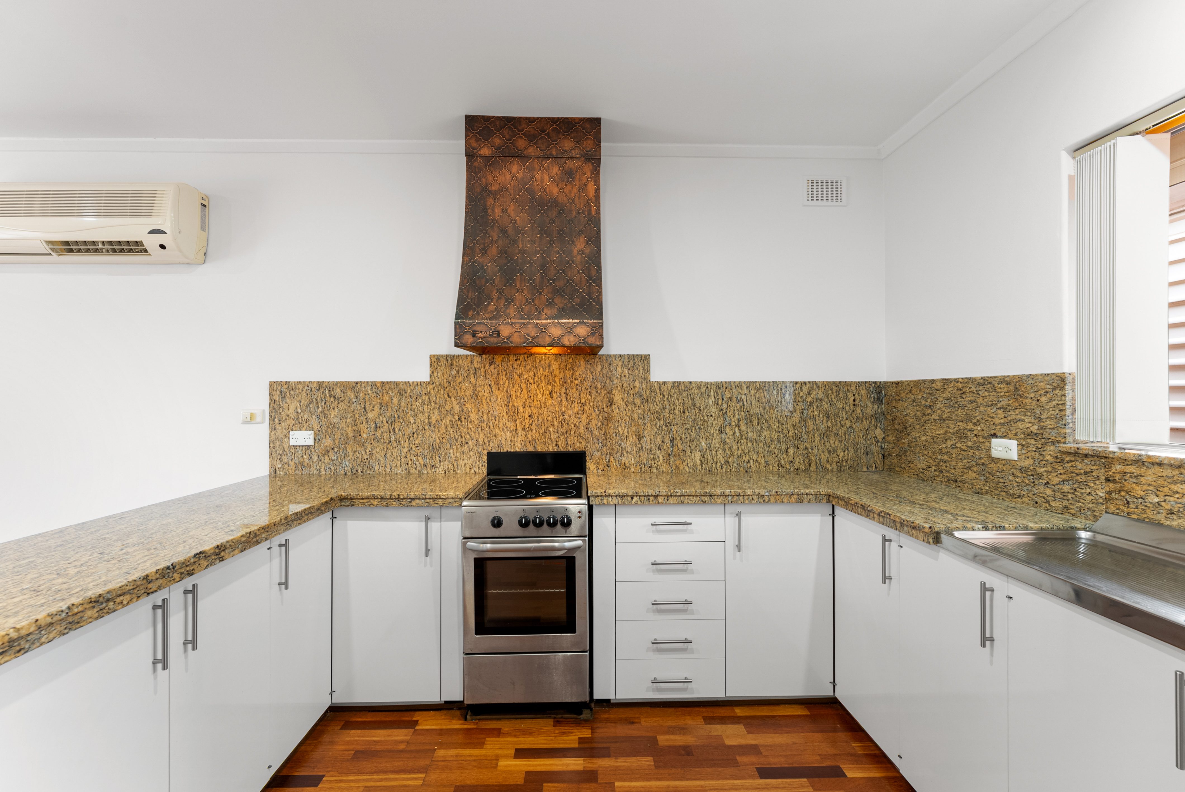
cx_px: 592
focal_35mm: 16
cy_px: 396
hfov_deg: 95.6
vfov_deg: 72.8
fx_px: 537
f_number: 8
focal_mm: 16.3
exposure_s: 1/2.5
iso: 500
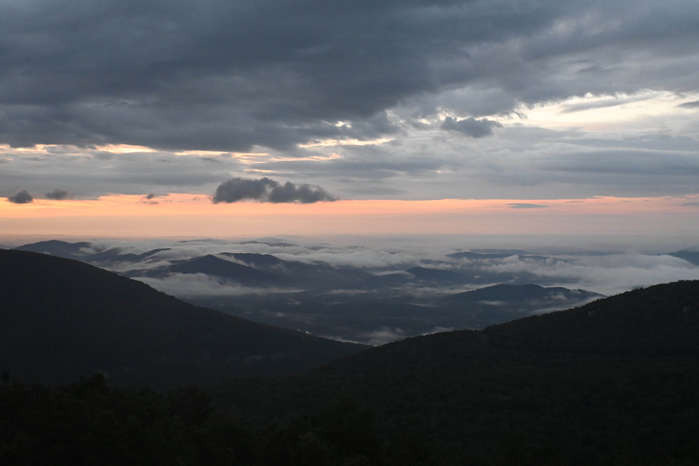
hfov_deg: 45.0
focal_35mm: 44
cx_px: 350
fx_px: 845
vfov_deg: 30.8
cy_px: 233
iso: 3200
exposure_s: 1/100
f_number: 4.8
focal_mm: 29
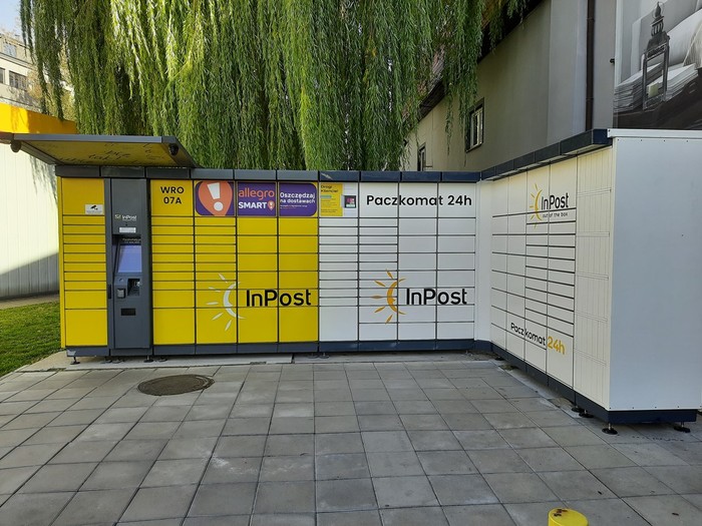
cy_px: 263
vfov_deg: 54.9
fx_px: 507
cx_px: 351
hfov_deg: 69.4
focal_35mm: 25
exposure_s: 1/261
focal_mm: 4.6
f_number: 2
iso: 100
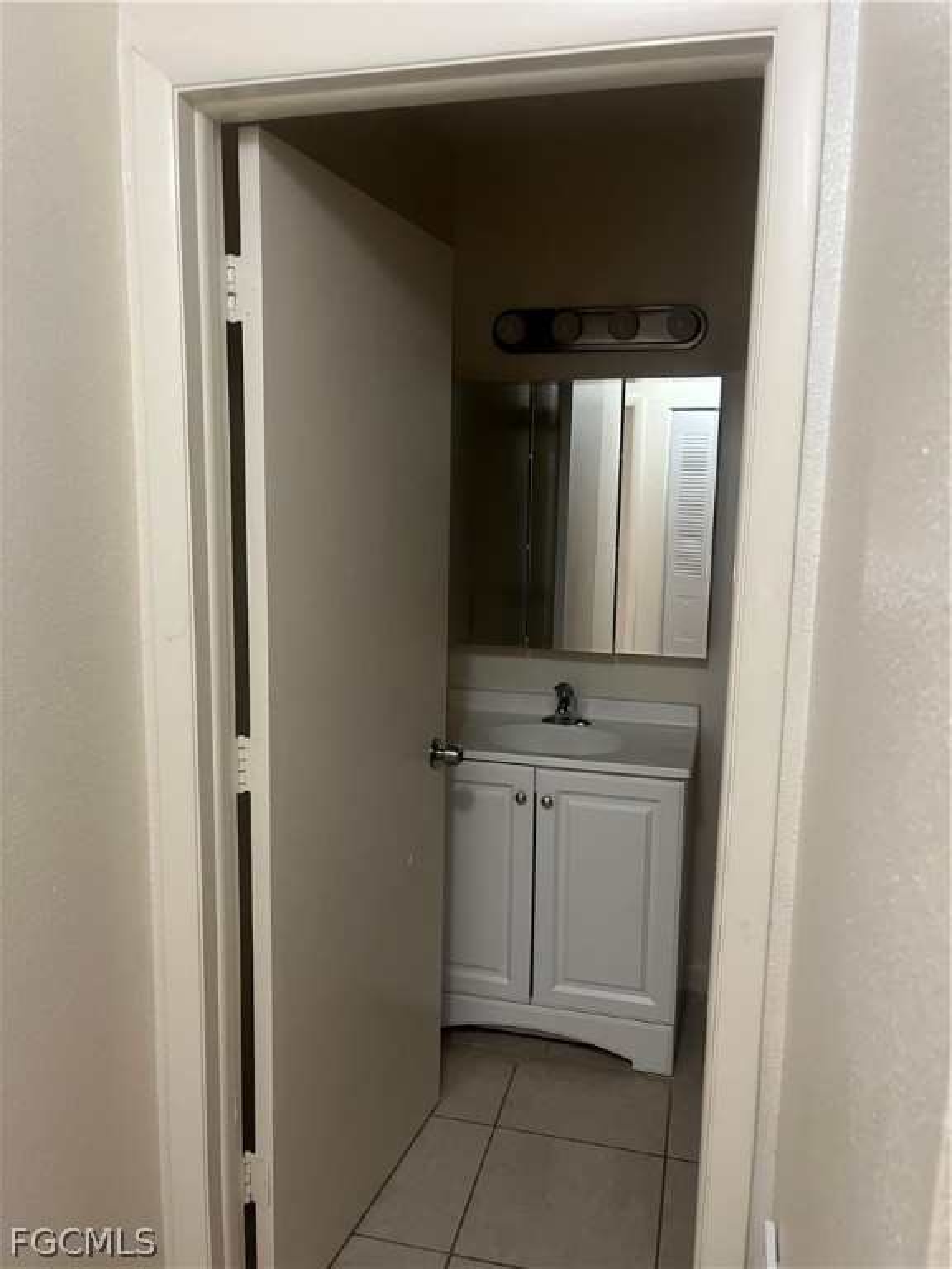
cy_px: 634
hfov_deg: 53.1
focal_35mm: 26
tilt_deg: -9.6
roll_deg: +0.3
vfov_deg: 67.3
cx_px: 476
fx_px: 953
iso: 320
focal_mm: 5.1
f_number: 1.6
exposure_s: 1/60
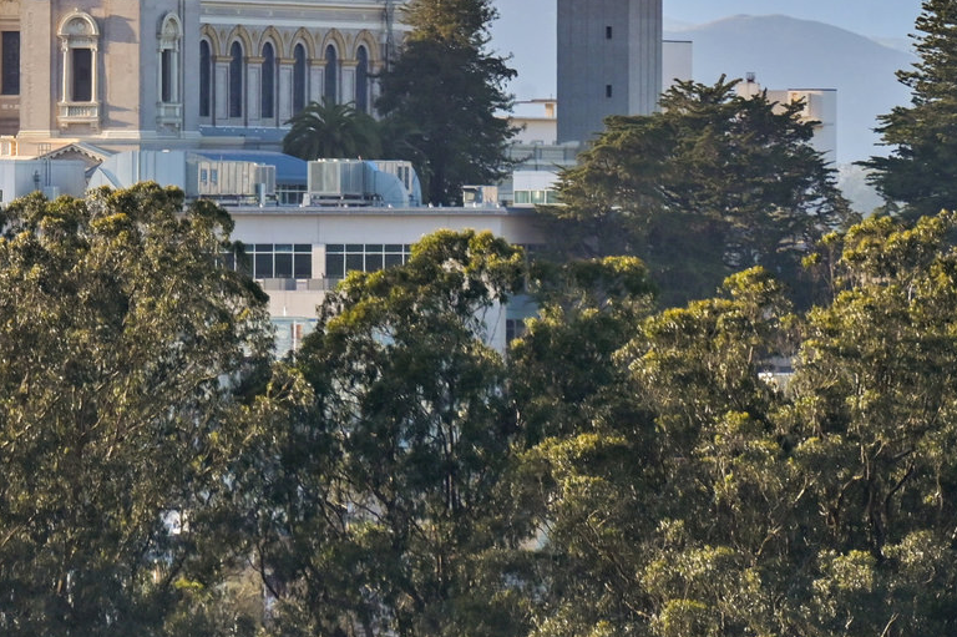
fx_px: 13841
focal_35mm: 521
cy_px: -114
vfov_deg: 2.6
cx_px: 86
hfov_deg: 4.0
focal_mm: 200
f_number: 10
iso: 400
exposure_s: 1/400
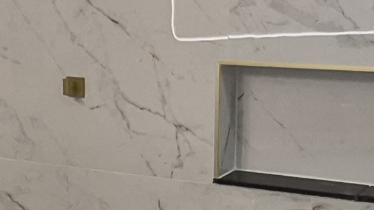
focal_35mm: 96
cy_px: 134
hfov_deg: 21.8
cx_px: 56
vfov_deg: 12.6
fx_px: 952
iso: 40
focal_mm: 1.74
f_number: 2.2
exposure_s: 1/95
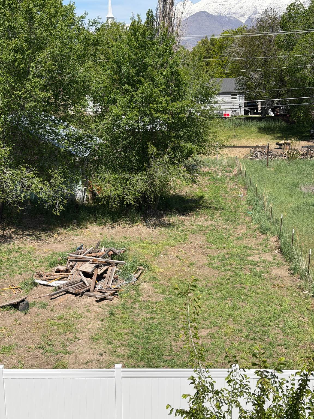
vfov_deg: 39.7
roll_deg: +0.6
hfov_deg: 30.3
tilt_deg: -15.9
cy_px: 210
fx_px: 581
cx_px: 157
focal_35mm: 48
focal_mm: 6.76
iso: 80
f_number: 1.78
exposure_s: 1/4587
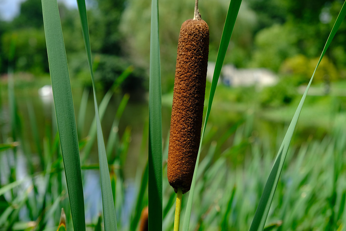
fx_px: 644
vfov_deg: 20.3
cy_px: 116
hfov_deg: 30.1
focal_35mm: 67
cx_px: 173
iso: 200
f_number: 5.6
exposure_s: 1/600
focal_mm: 44.4
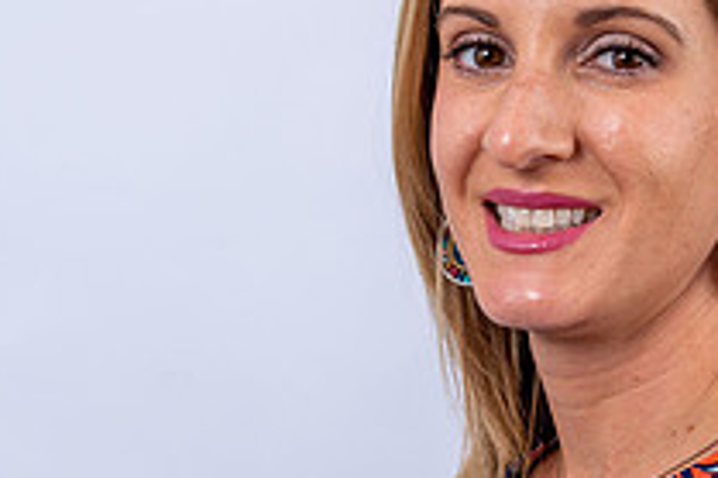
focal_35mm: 133
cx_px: 508
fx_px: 2650
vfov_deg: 10.3
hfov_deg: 15.4
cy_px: 265
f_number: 9
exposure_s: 1/250
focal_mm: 48
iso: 125
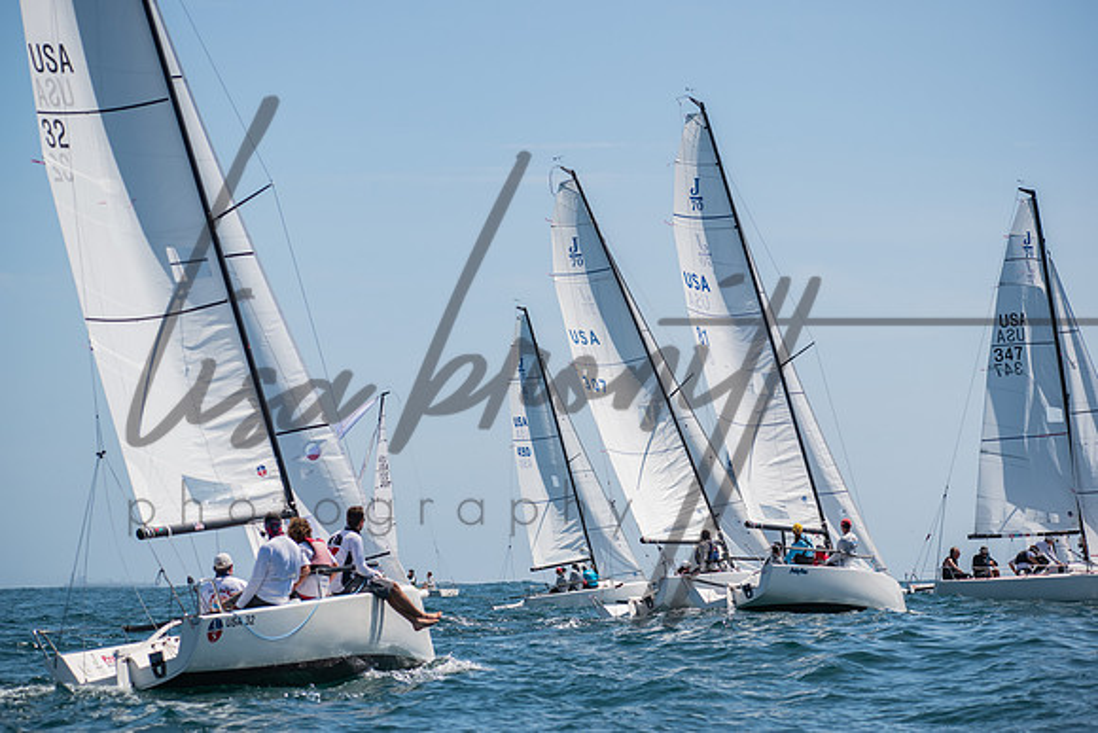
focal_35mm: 135
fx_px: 4118
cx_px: 549
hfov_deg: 15.2
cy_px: 366
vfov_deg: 10.2
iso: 200
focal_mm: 90
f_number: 6.3
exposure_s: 1/1250
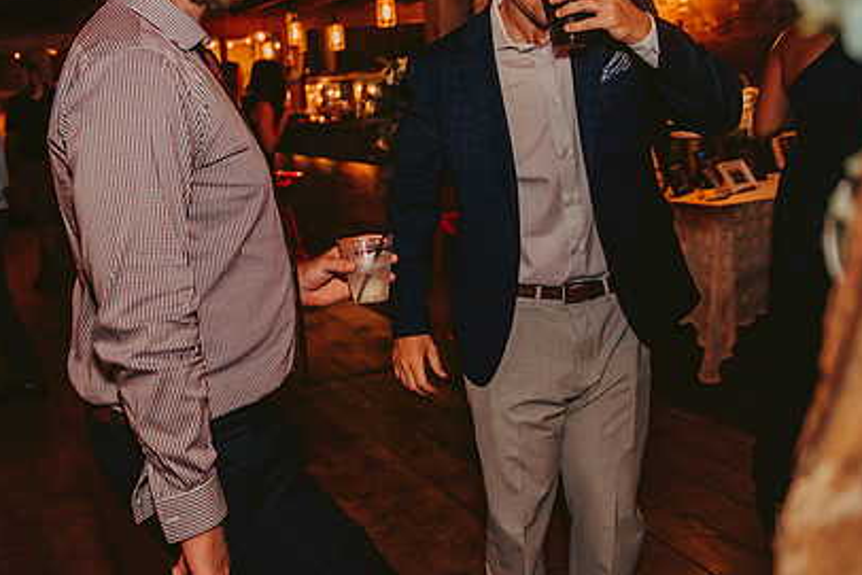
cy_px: 241
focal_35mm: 40
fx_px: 958
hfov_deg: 47.4
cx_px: 268
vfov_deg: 33.4
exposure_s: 1/125
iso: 1250
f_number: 2.8
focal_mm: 28
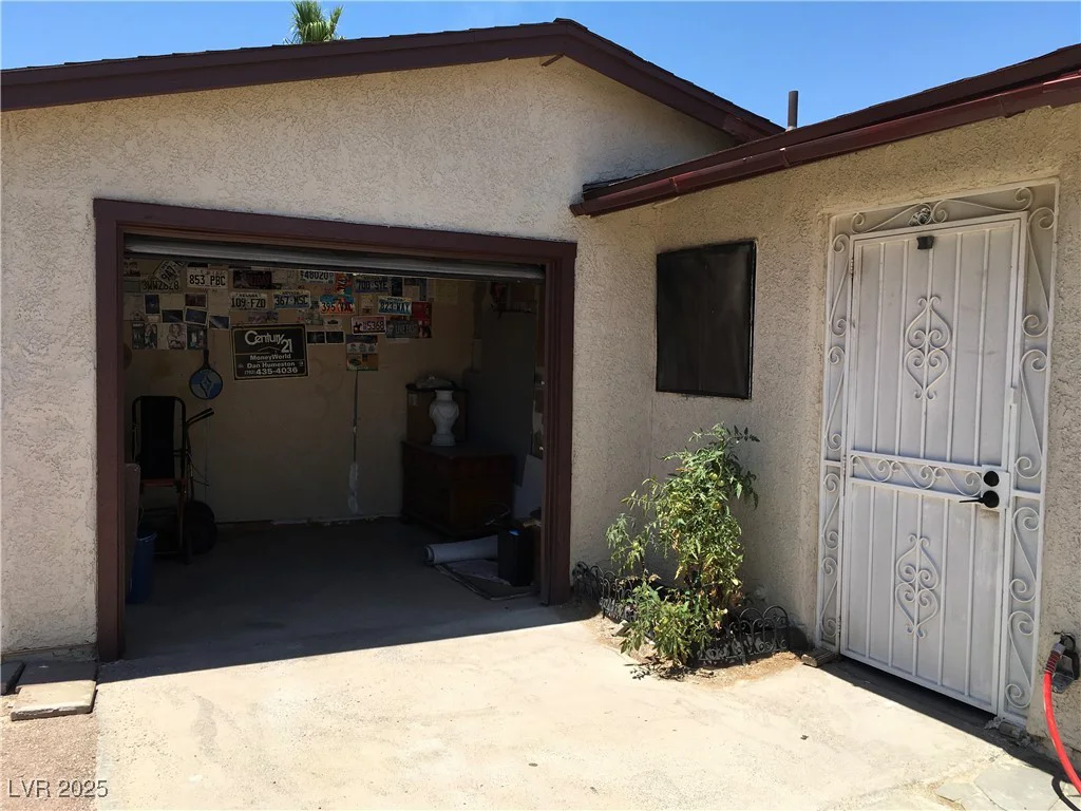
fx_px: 906
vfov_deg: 48.2
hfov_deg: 61.7
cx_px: 540
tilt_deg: -1.3
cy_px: 406
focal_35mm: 29
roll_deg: -0.1
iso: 25
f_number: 2.2
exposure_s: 1/1570
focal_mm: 4.15
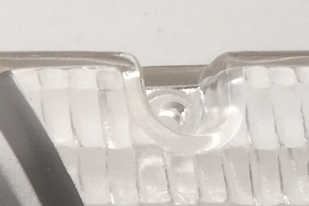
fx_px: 1484
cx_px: -238
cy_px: 458
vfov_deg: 7.5
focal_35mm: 173
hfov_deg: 11.1
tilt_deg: -78.7
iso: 40
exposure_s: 1/50
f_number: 2.2
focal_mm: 4.15
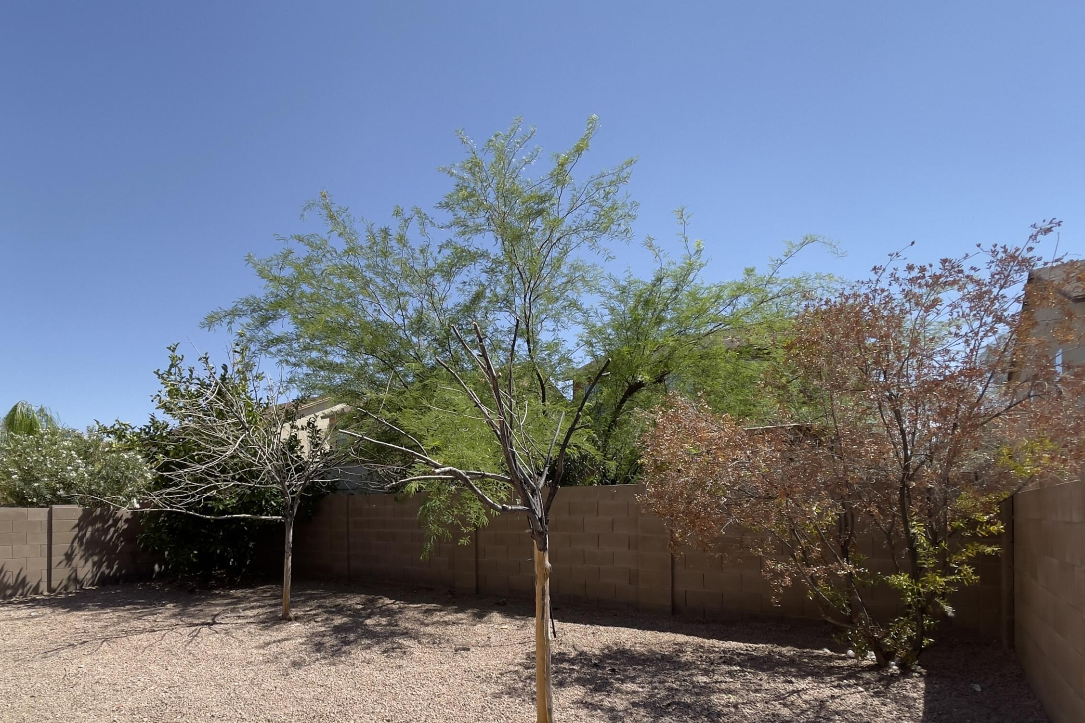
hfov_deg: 89.1
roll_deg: +1.1
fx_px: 542
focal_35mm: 18
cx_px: 448
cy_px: 512
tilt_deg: +0.5
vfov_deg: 64.6
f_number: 2.4
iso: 25
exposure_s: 1/666
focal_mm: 1.54
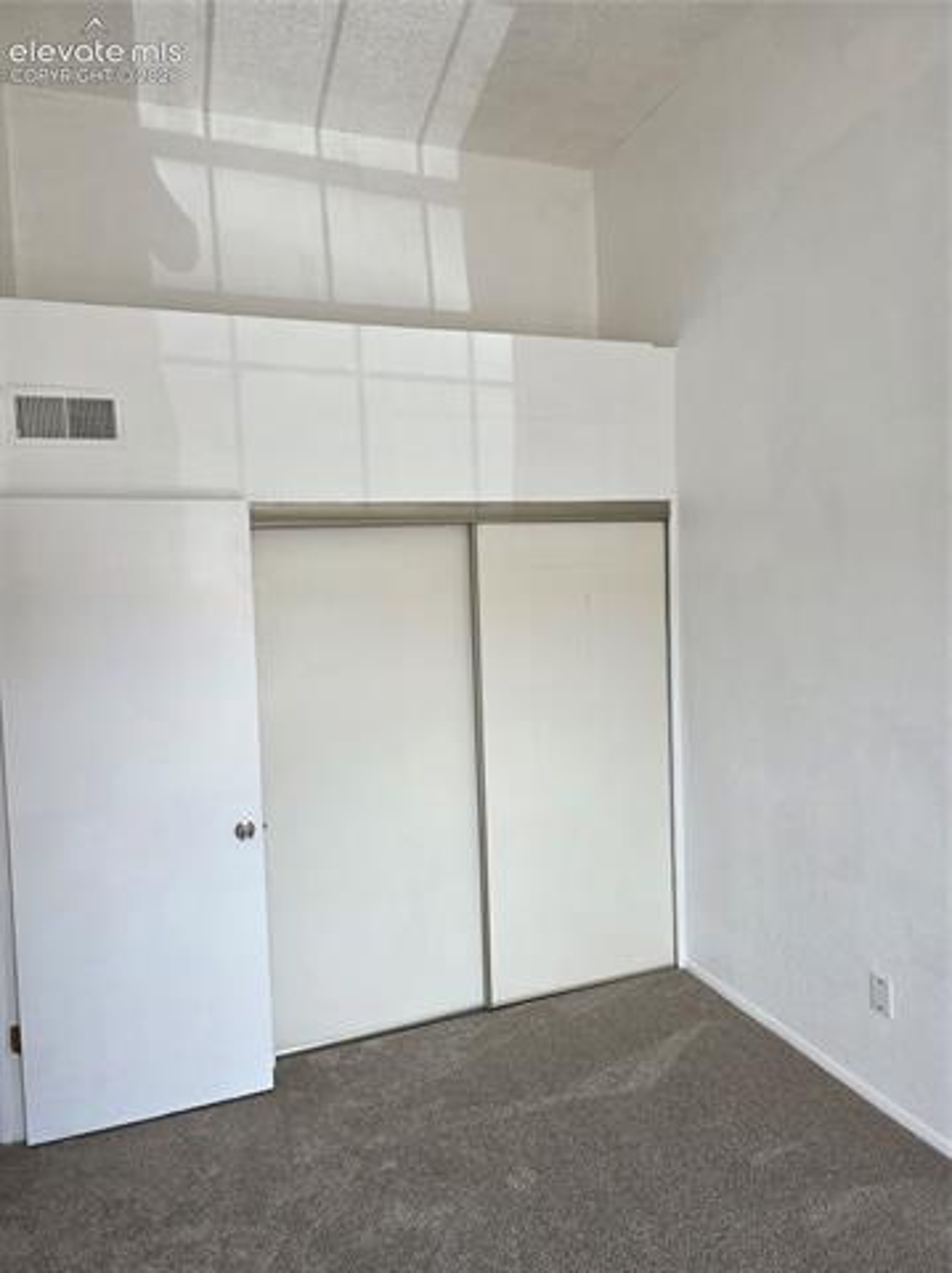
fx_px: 845
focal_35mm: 23
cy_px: 636
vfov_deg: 74.0
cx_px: 476
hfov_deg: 58.8
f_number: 1.7
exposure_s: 1/180
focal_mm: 6.3
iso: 100
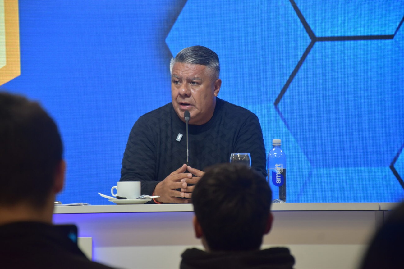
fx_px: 2356
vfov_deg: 6.5
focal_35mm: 210
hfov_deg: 9.8
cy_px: 134
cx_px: 202
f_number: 5.6
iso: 900
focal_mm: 140
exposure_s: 1/125
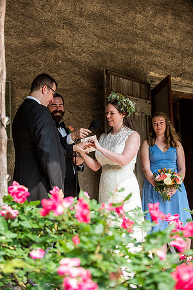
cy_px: 145
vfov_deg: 28.8
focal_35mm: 70
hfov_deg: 19.5
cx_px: 96
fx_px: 563
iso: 400
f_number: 3.5
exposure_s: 1/1000
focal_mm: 70
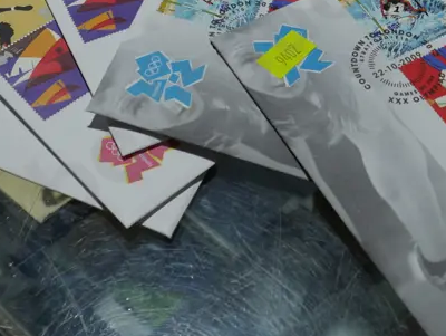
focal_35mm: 87
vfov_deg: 16.7
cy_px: 21
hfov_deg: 22.4
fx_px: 1122
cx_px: 295
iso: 200
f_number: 5
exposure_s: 1/125
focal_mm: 17
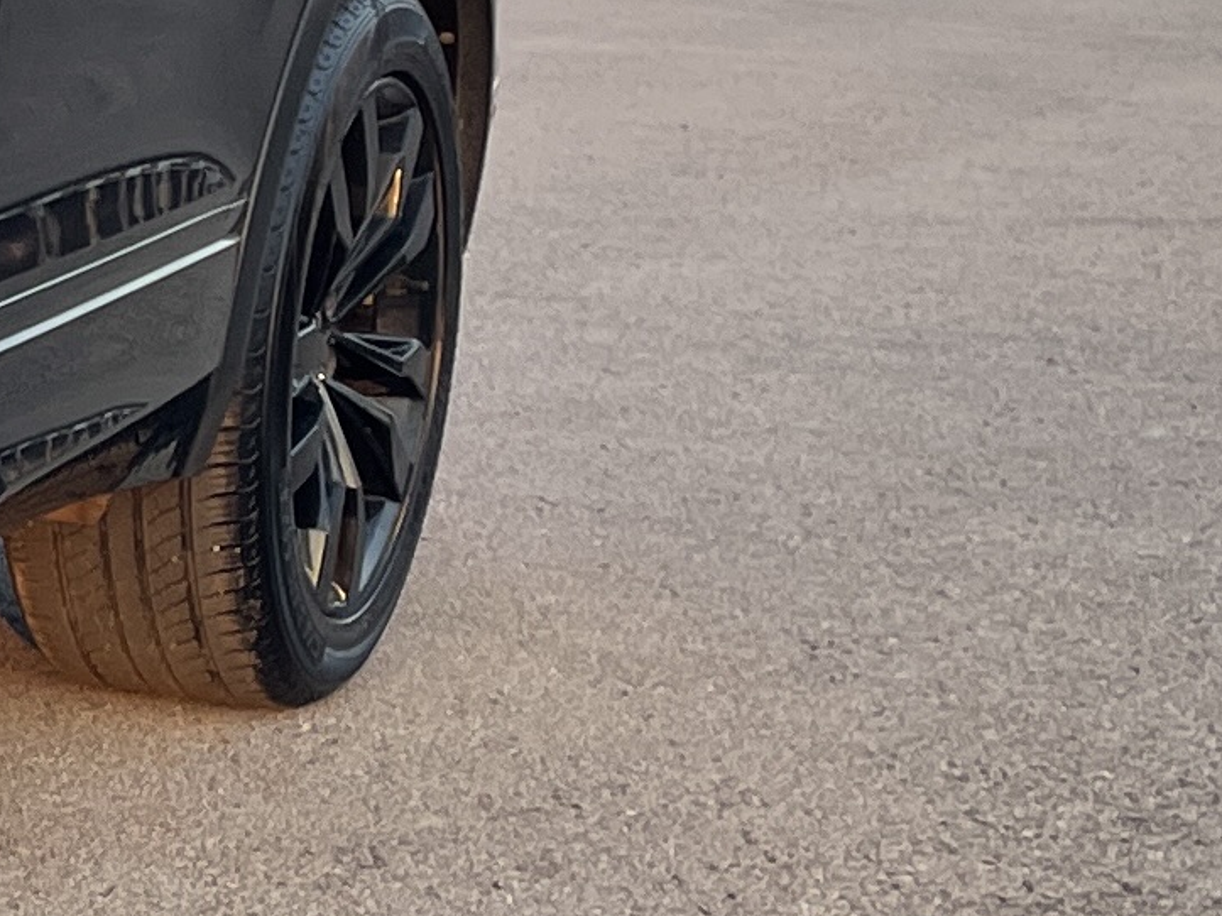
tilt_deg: -10.7
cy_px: 522
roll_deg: -1.6
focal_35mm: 145
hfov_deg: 11.5
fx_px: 5118
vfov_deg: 10.2
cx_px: -1587
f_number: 1.6
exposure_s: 1/349
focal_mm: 4.2
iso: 32
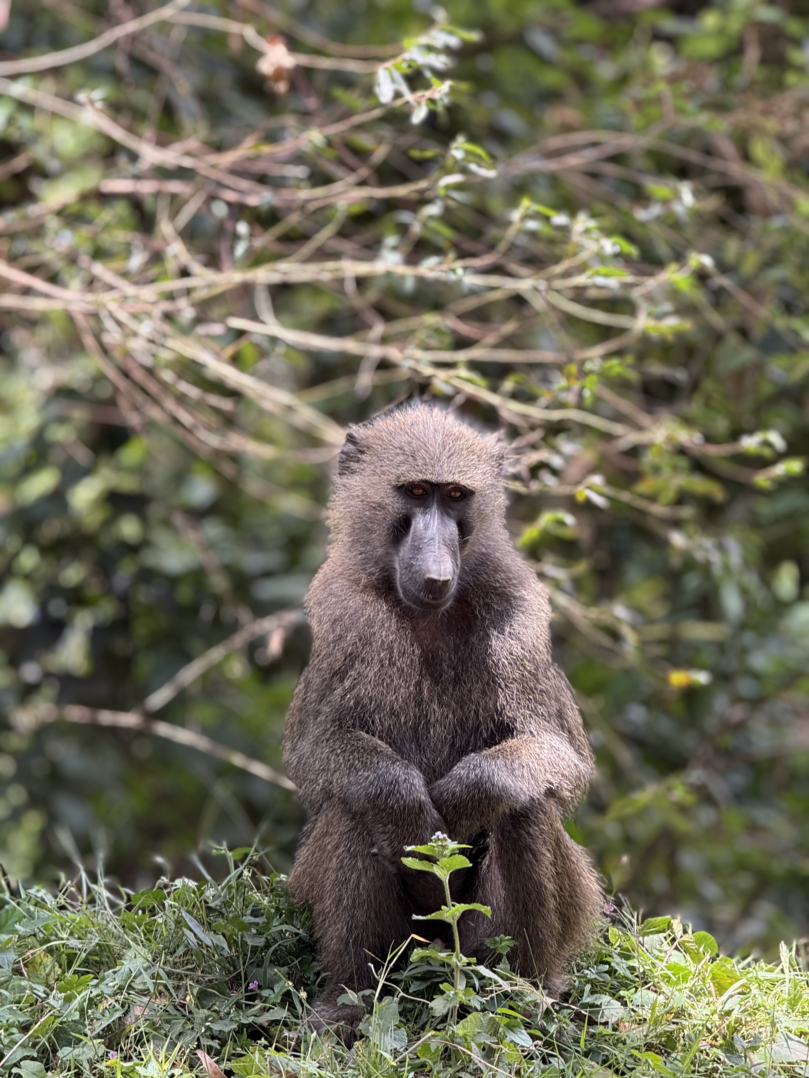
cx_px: 404
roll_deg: -0.4
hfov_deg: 12.3
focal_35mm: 120
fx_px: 3739
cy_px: 539
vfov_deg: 16.4
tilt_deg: -2.6
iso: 50
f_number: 2.8
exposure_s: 1/106
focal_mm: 15.66
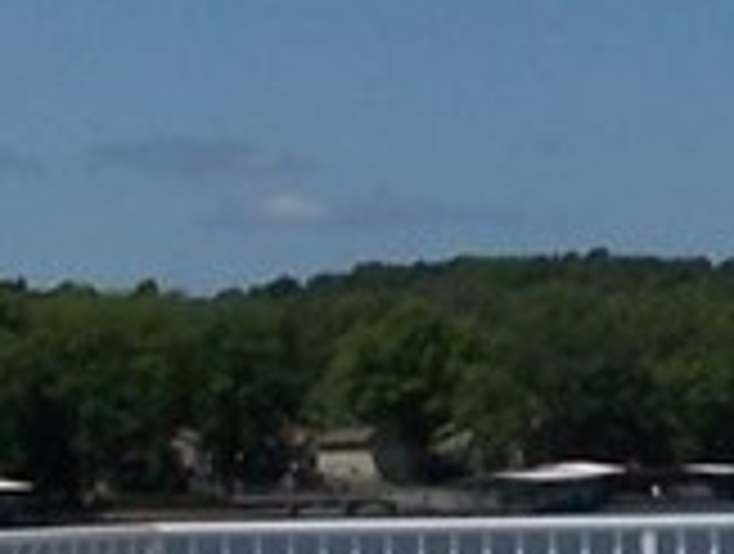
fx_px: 5058
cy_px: 369
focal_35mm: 238
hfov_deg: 8.1
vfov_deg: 6.3
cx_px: 1072
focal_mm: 6.3
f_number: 5.6
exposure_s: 1/1000
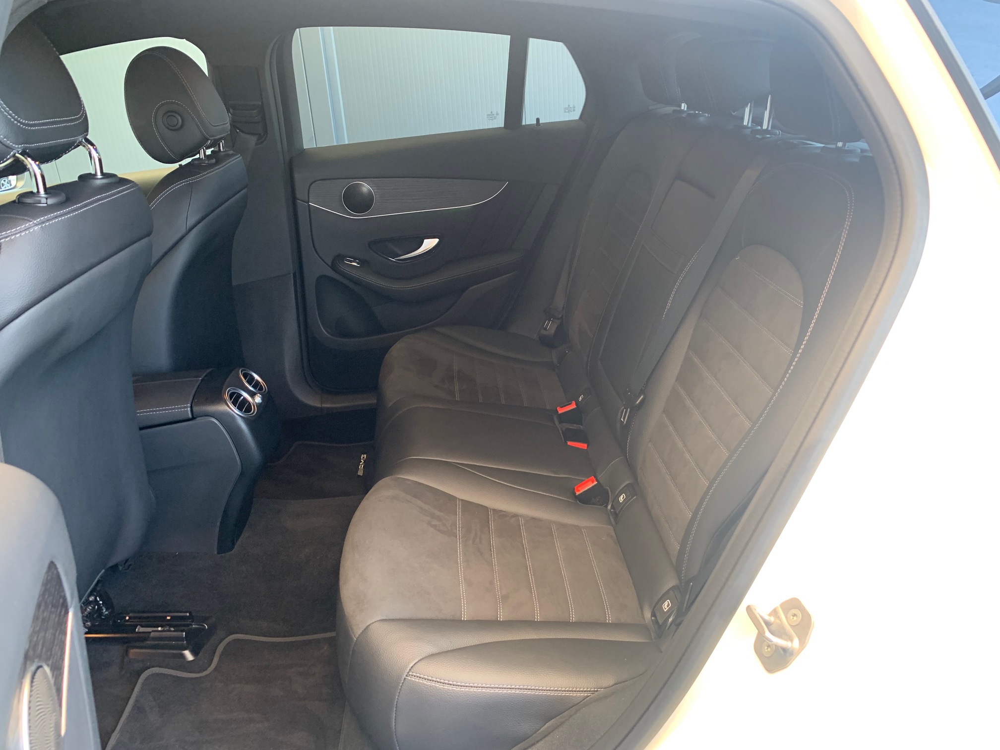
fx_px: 751
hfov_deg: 67.3
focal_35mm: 26
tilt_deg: -23.2
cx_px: 500
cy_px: 375
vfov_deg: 53.1
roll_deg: +4.4
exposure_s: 1/50
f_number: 1.8
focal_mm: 4.25
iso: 125
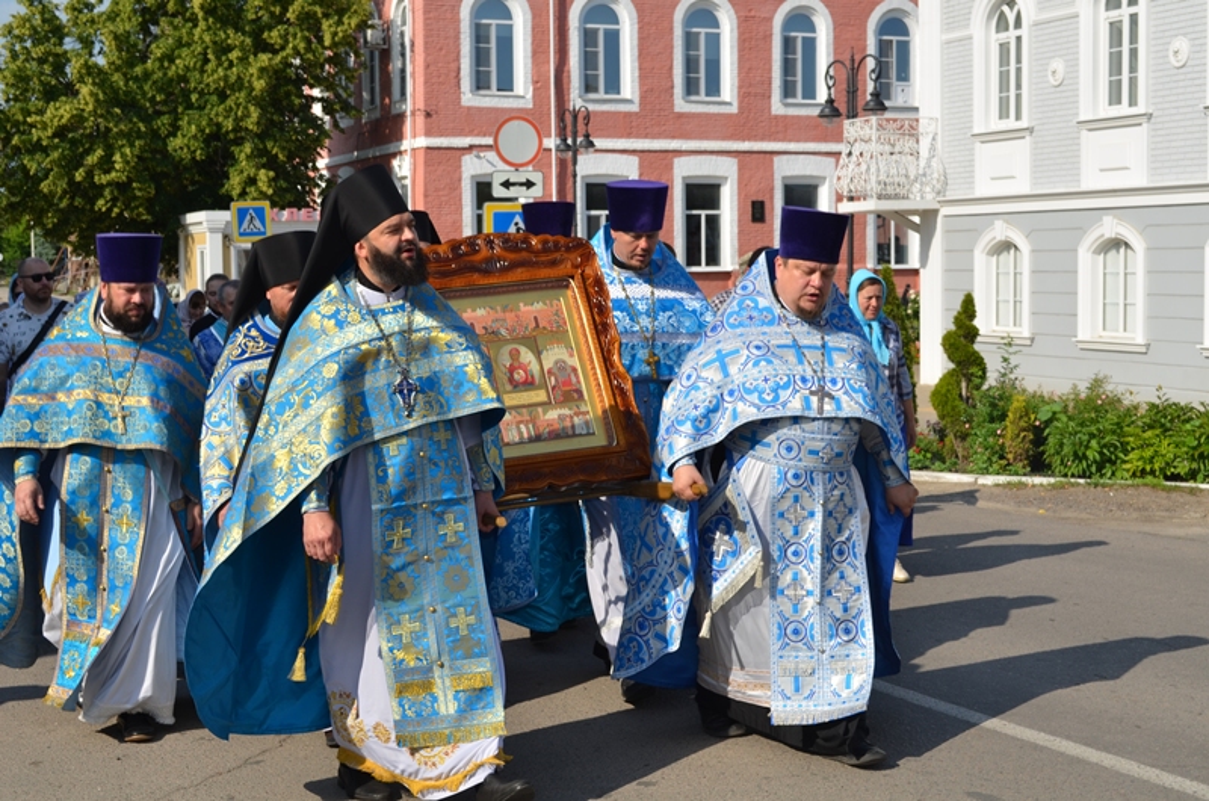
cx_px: 604
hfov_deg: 36.9
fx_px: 1810
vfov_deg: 25.0
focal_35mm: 54
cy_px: 400
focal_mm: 36
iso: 100
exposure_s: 1/250
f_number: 10
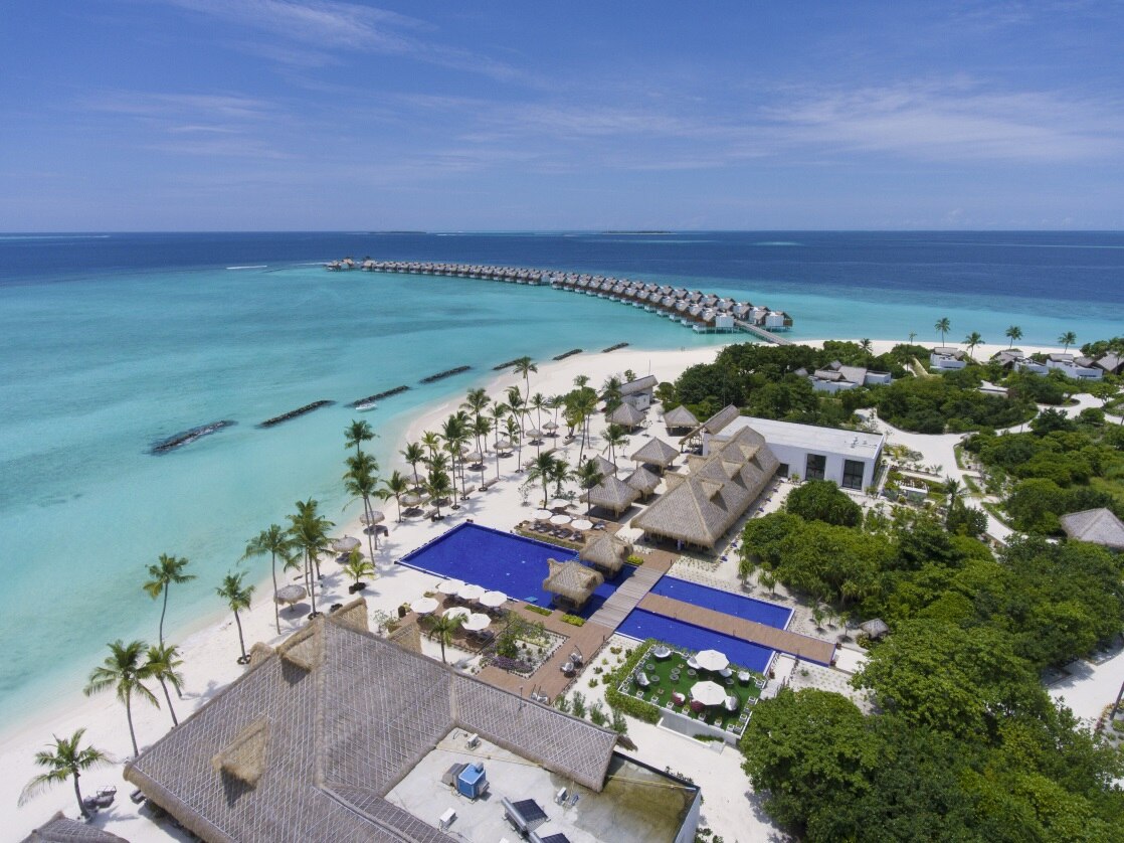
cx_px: 562
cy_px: 422
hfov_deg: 81.8
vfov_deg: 66.0
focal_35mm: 20
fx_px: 649
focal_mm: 3.61
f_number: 2.8
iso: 100
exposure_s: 1/2900
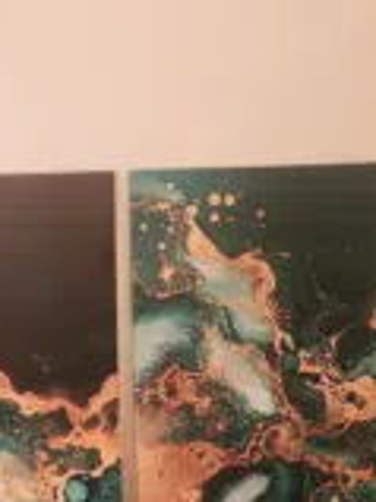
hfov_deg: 23.5
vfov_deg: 32.8
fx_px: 841
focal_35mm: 58
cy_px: 354
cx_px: -44
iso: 500
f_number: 1.8
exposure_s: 1/100
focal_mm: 6.4
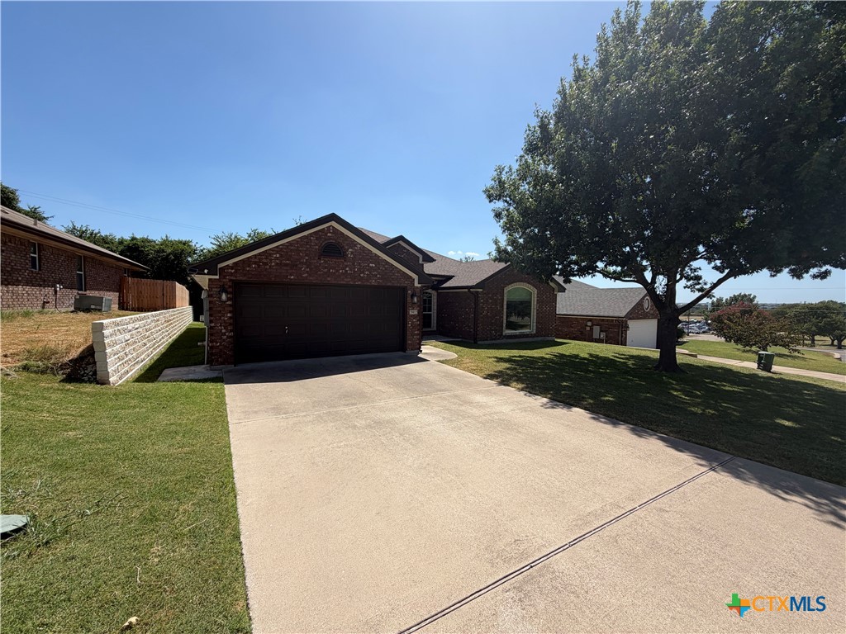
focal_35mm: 14
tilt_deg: -1.7
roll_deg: -0.1
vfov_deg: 85.7
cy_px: 317
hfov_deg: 102.1
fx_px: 342
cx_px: 423
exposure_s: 1/1033
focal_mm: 2.22
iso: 20
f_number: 2.2
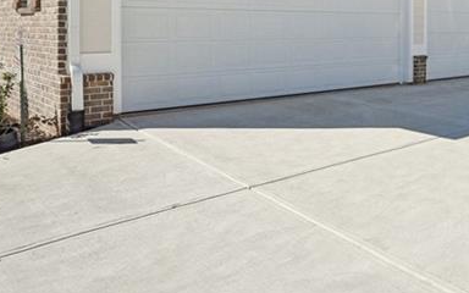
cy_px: 13
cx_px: 490
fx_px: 486
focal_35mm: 38
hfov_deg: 42.8
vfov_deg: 31.5
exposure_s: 1/320
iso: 100
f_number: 8
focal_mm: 14
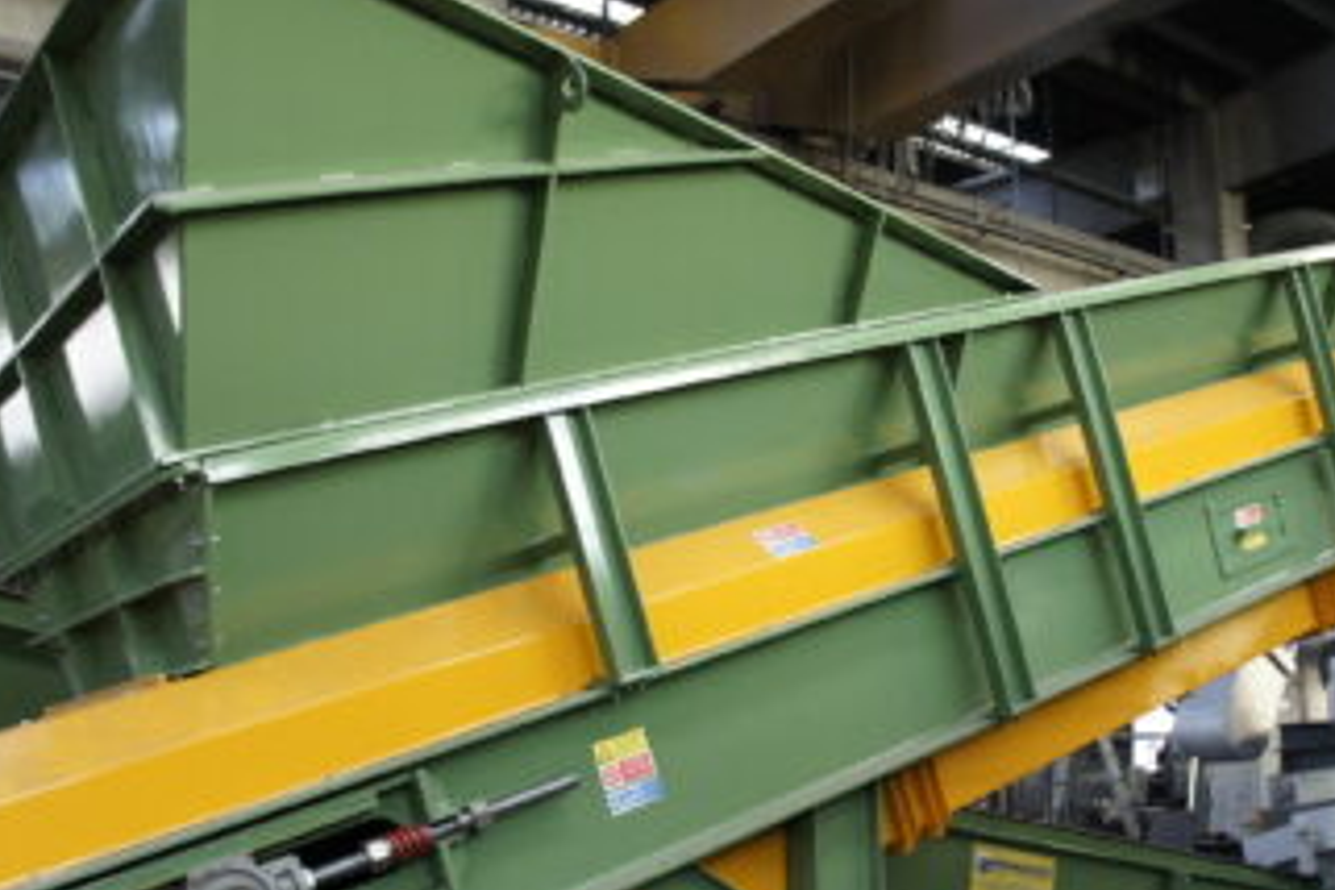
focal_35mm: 41
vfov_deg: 32.4
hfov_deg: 46.8
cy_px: 568
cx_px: 869
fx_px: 1520
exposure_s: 1/100
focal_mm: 18
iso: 1600
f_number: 3.5
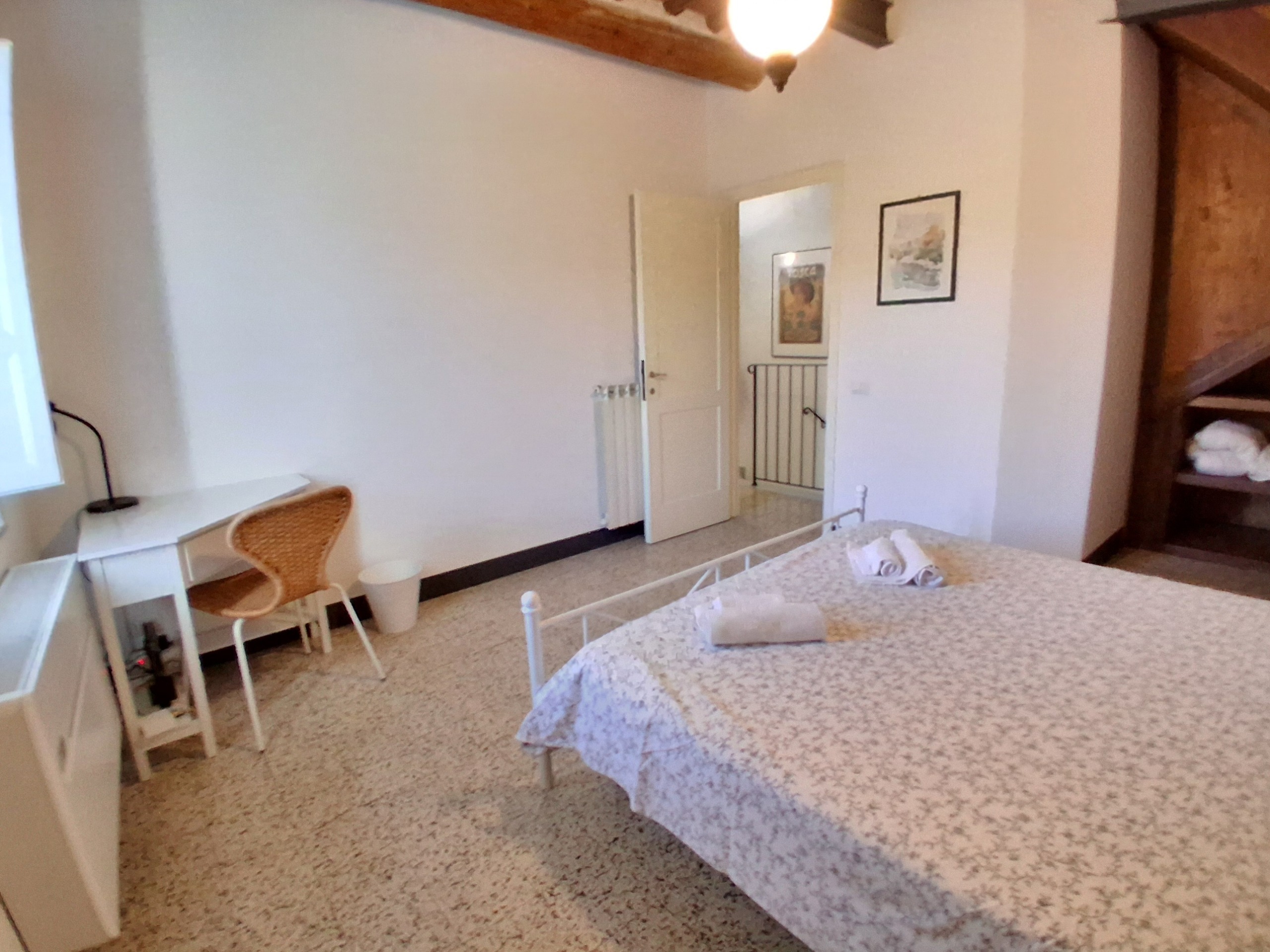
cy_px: 476
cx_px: 635
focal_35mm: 17
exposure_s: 1/25
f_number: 2.2
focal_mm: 1.4
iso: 800
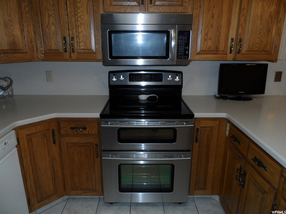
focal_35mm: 24
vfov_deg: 56.8
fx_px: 198
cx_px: 143
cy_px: 107
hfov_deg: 71.6
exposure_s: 1/30
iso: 100
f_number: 3.2
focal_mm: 4
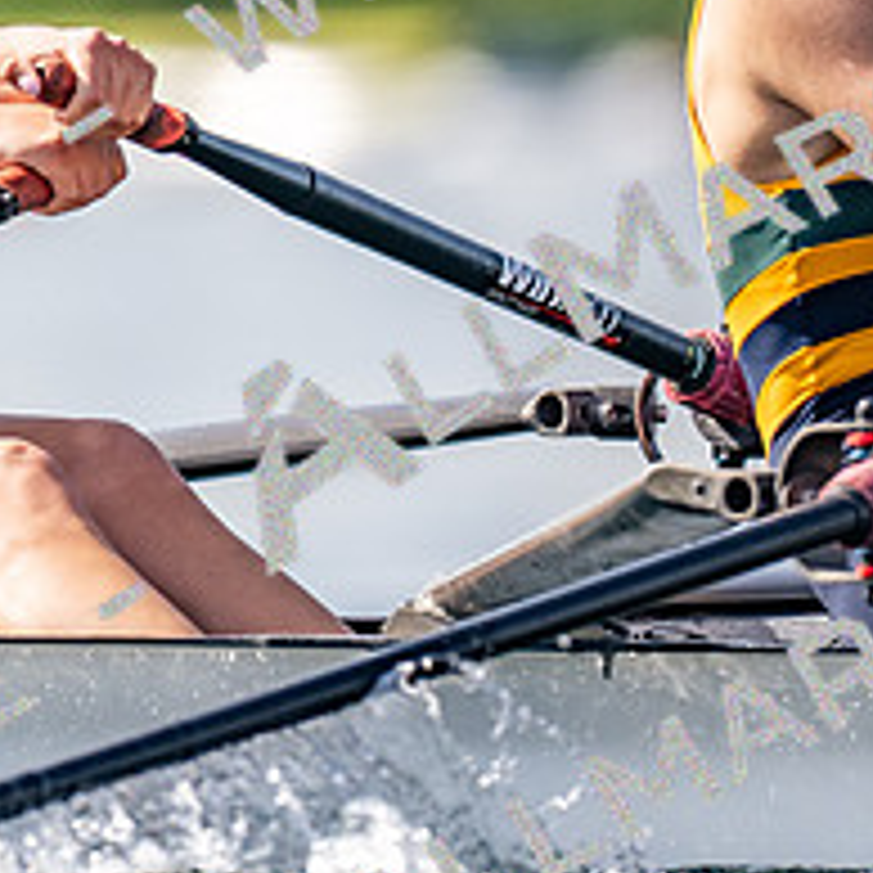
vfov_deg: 0.8
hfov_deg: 0.8
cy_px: 148
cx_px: -144
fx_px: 65368
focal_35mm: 2291
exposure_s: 1/2500
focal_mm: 600
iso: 180
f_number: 4
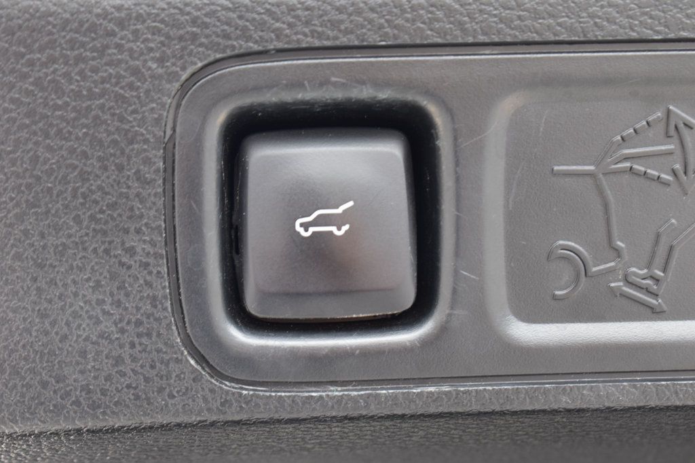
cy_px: 232
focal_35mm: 82
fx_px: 1592
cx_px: 348
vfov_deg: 16.5
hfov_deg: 24.6
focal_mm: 55
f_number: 7.1
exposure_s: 1/30
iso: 400
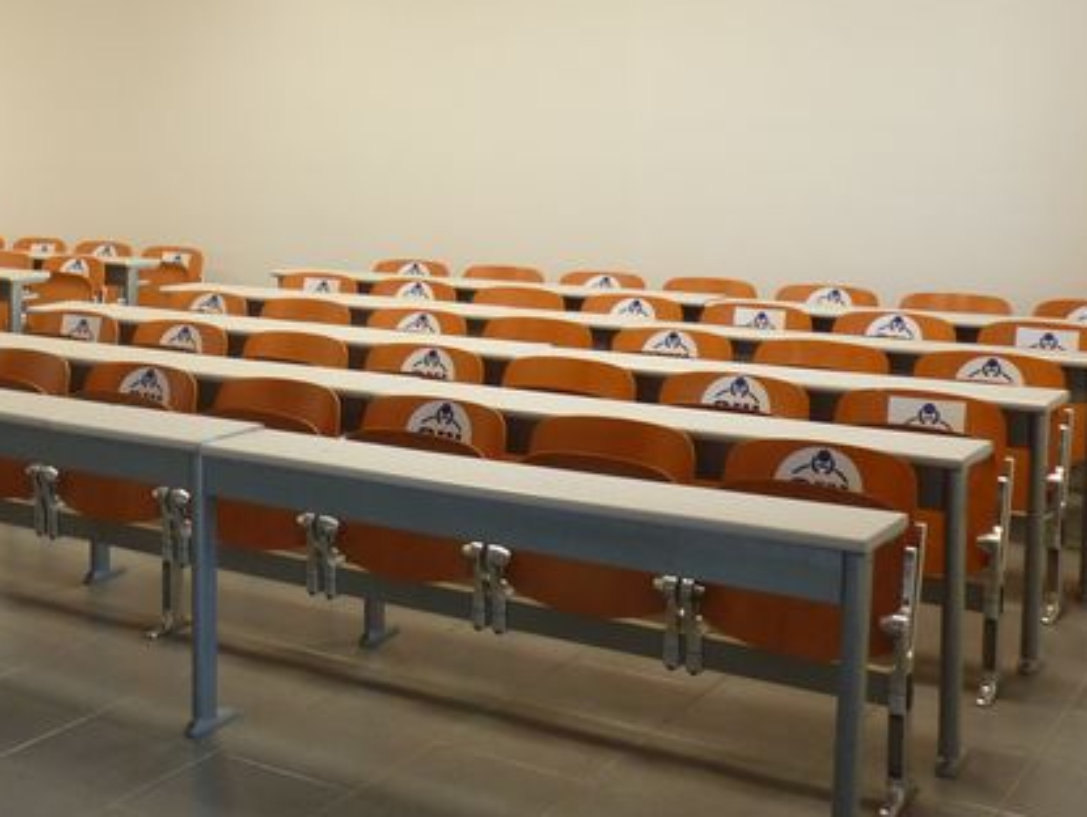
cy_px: 225
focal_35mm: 52
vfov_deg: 27.8
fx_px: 1634
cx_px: 97
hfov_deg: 34.6
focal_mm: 4.8
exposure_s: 1/30
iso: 160
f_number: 2.8
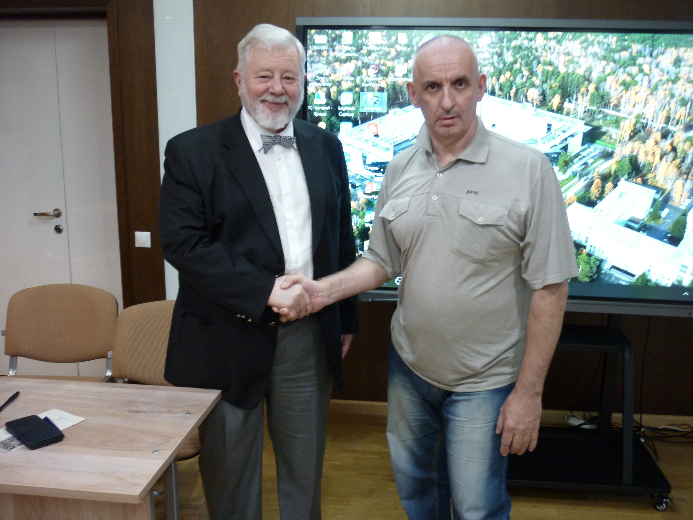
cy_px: 260
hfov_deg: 55.4
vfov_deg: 42.9
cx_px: 346
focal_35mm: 33
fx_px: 661
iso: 200
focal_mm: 5.5
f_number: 2.8
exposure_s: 1/13
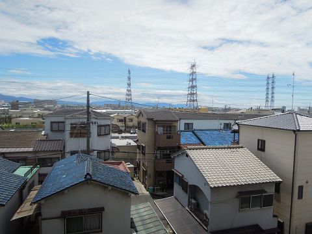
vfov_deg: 56.8
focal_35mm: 24
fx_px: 216
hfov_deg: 71.6
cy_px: 117
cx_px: 156
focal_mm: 4.3
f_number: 4.5
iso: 160
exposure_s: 1/1600
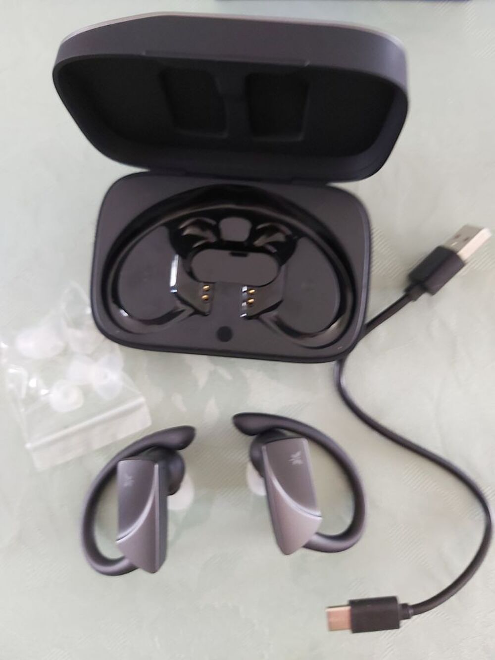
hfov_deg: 53.1
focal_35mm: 26
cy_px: 330
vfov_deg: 67.3
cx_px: 248
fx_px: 496
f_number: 1.7
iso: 250
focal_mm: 3.92
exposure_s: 1/50
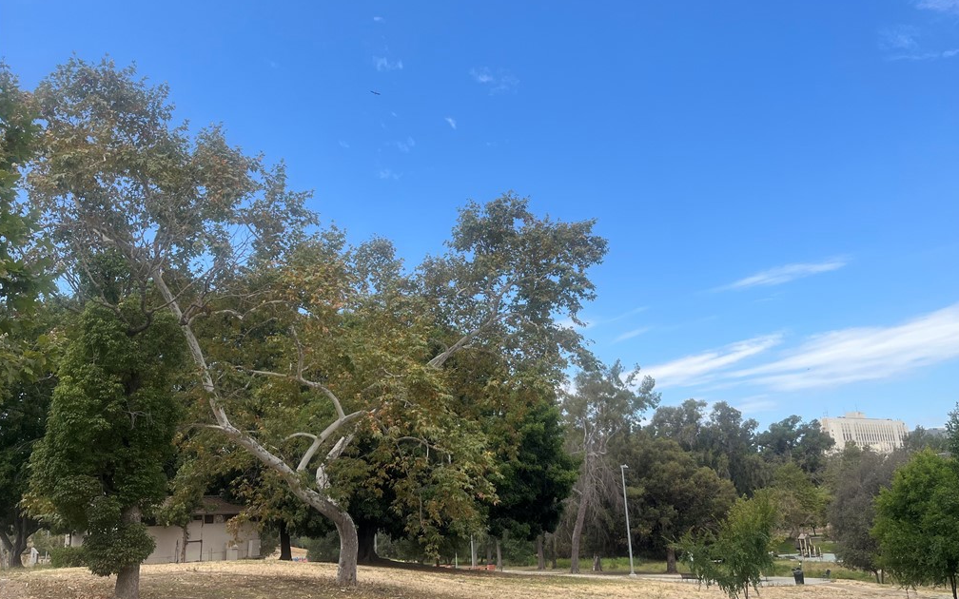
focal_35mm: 28
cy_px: 323
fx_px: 732
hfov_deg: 66.5
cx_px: 480
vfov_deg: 44.5
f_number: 1.6
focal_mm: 5.1
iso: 50
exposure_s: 1/2101
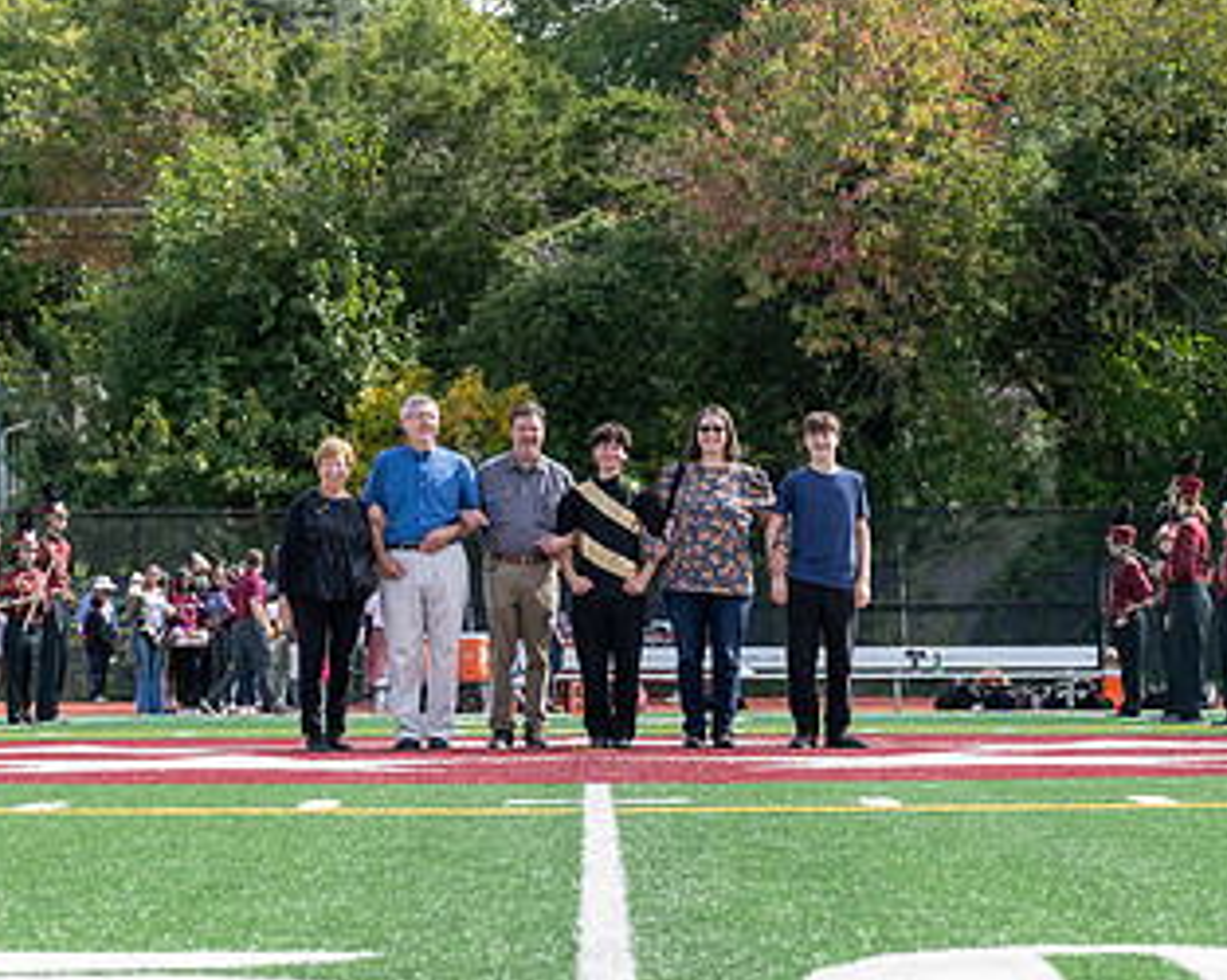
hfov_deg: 14.3
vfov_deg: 11.4
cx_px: 724
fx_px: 4899
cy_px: 621
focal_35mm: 135
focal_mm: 73
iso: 450
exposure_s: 1/1000
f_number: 5.6
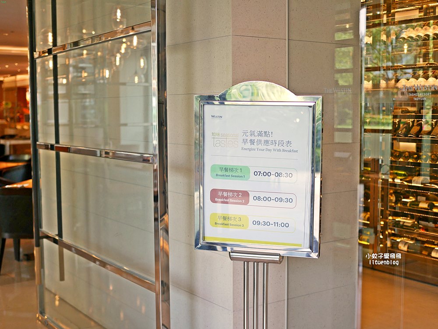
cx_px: 219
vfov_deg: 29.1
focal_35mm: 50
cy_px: 164
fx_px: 633
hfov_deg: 38.2
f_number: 1.8
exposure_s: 1/160
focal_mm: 25
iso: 200
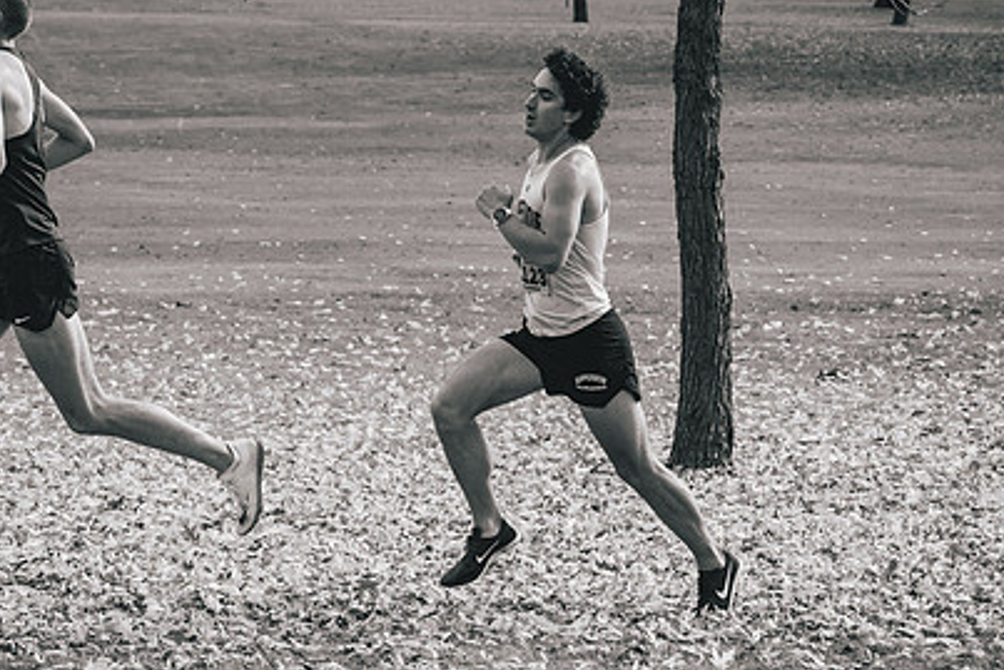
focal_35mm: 129
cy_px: 285
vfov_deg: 10.6
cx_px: 463
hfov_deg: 15.9
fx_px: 3599
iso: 400
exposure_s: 1/1250
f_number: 6.3
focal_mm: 84
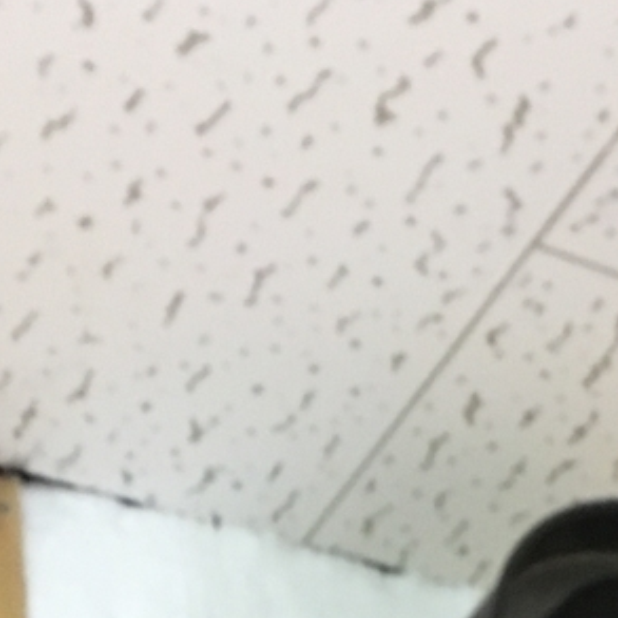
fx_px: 2121
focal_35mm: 105
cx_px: 401
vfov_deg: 15.6
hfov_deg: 16.5
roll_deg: +6.3
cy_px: 856
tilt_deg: +29.9
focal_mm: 4.15
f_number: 2.2
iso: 500
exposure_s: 1/15
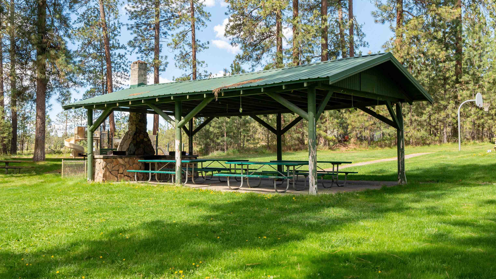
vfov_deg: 31.1
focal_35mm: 38
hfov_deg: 52.8
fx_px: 500
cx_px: 248
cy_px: 114
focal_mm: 24
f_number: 8
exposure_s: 1/200
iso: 200
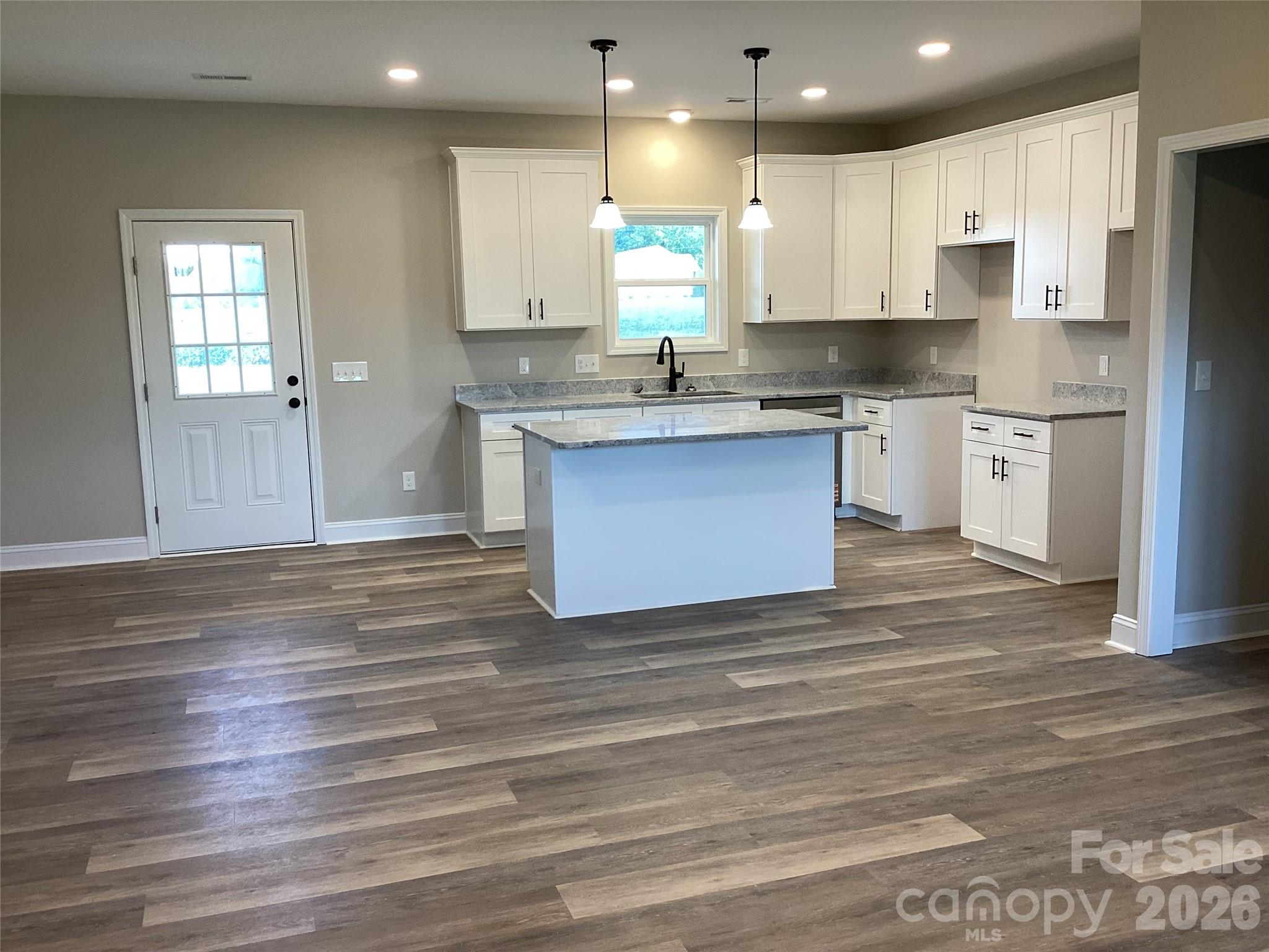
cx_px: 634
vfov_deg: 45.4
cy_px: 476
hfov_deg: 58.4
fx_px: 1136
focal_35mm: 31
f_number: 2.4
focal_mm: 3.3
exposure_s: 1/60
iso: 80
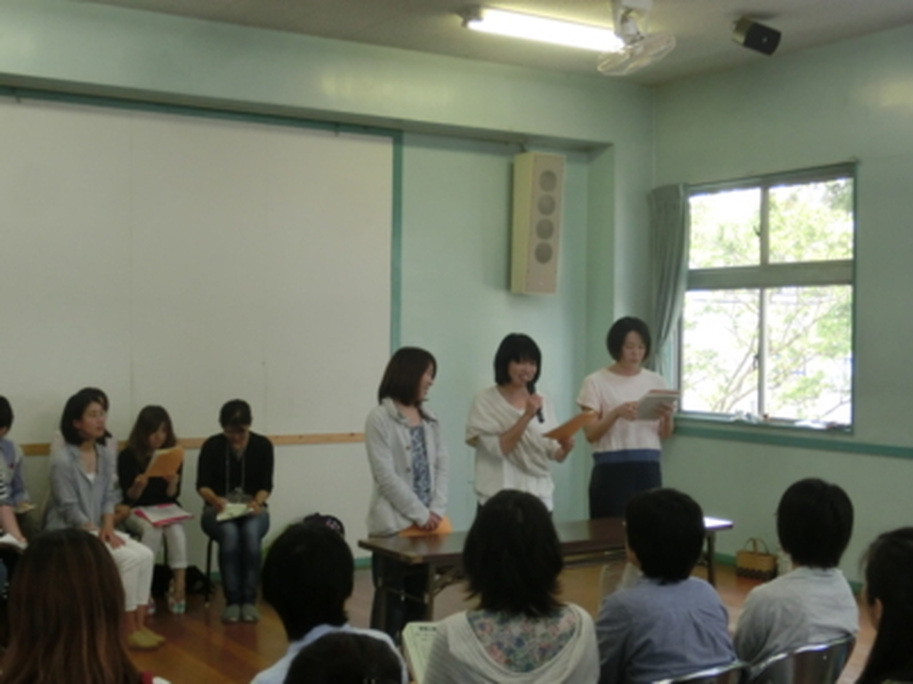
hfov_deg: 40.4
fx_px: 1240
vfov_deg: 30.9
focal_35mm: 47
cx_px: 456
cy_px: 342
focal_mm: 8.29
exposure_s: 1/125
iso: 320
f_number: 4.2
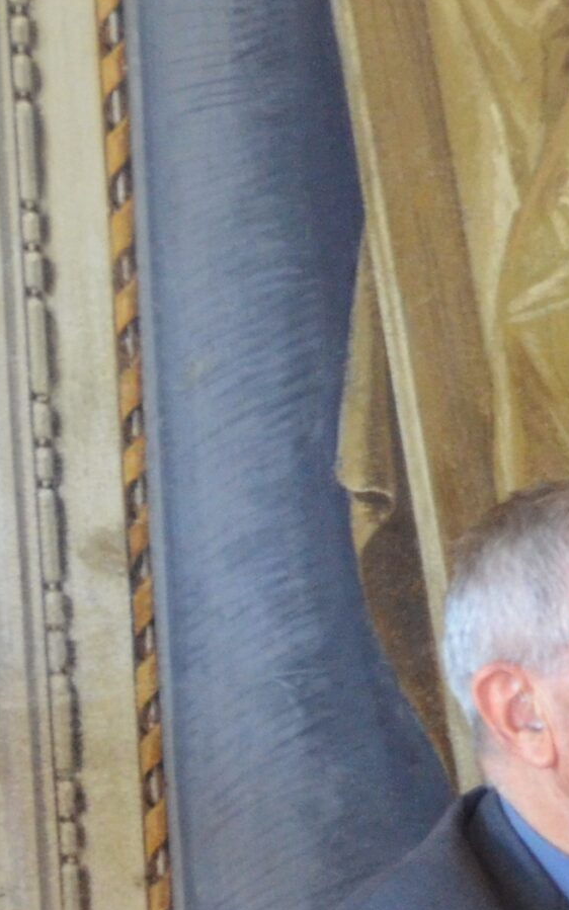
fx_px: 3782
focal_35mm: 152
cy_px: 881
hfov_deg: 8.5
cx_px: 651
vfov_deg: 13.6
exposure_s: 1/60
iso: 1400
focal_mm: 35
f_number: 5
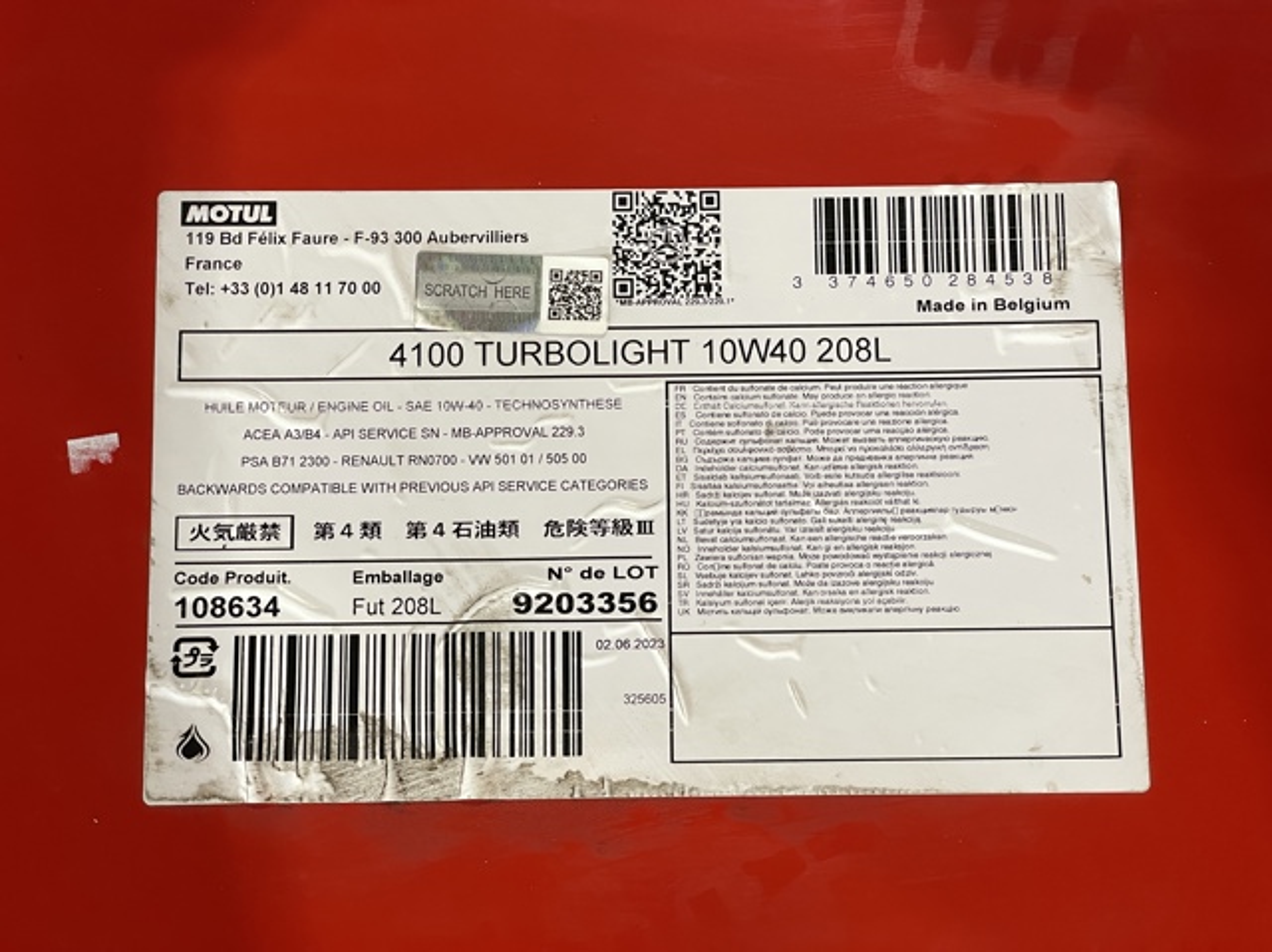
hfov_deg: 36.8
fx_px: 1909
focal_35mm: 52
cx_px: 636
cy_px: 476
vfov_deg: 28.0
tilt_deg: -82.4
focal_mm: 6
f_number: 2
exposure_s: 1/50
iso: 160
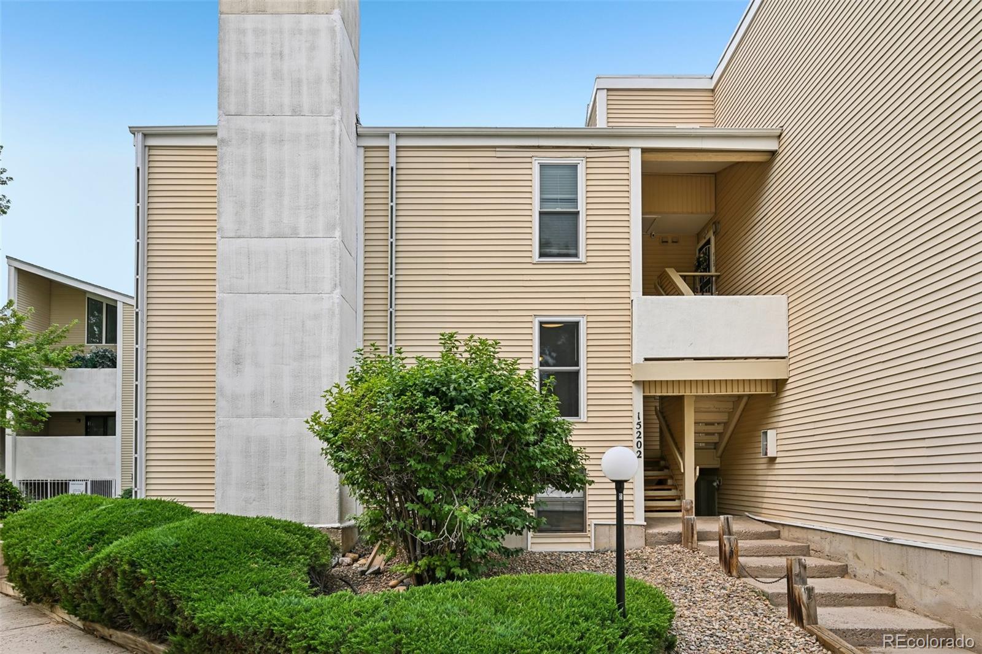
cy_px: 327
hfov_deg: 78.6
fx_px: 600
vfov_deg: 57.2
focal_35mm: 22
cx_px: 491
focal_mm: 22
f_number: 10
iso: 64
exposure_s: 1/50
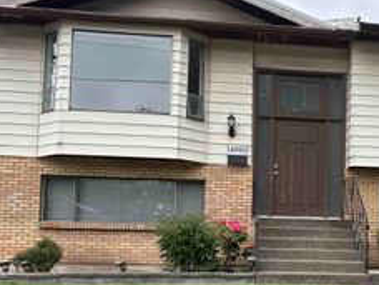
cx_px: 336
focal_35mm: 57
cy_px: 214
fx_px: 624
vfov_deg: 25.4
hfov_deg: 32.2
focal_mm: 5.96
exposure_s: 1/861
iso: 64
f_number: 1.6
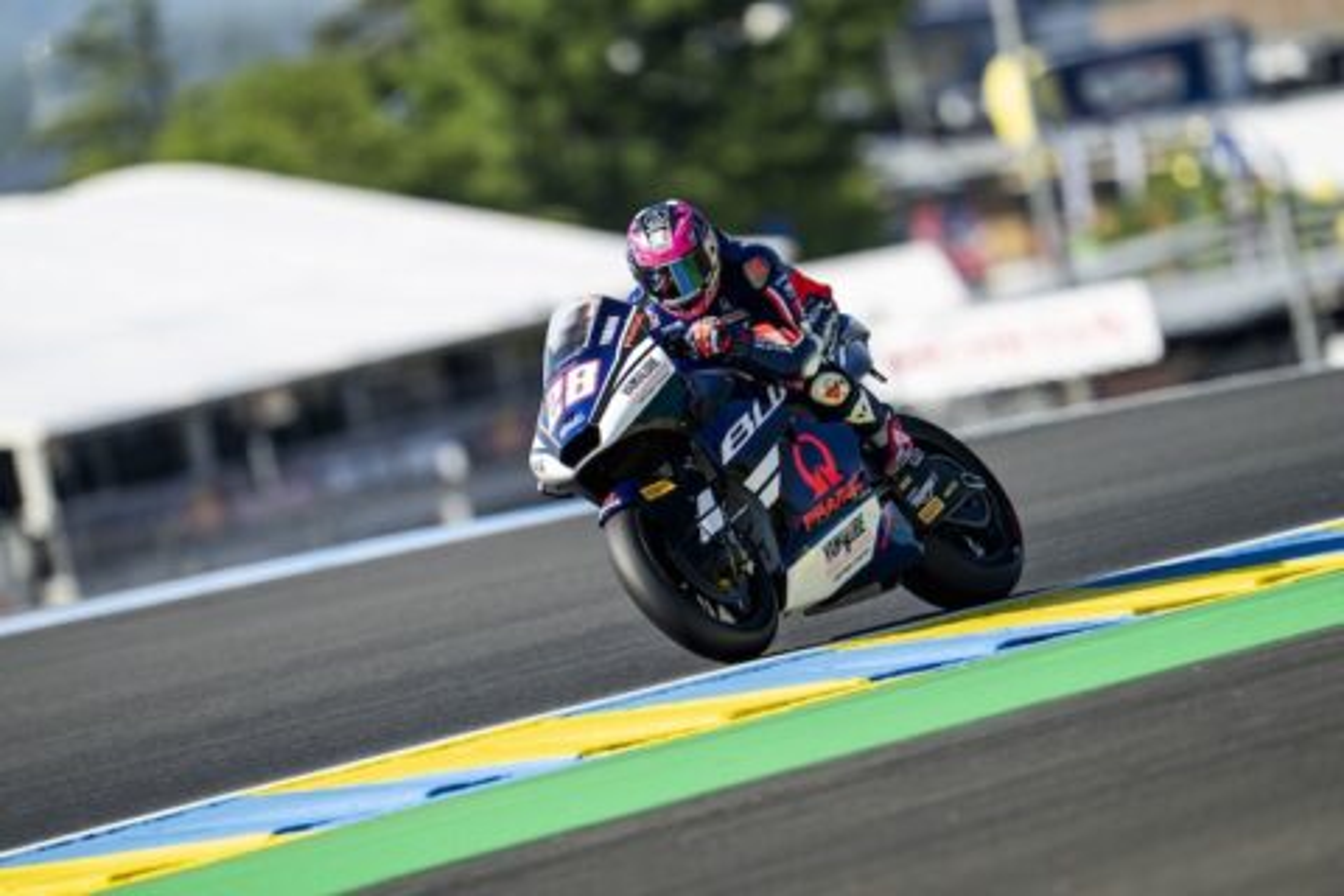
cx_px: 672
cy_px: 448
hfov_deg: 5.2
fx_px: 14932
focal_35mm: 400
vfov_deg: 3.4
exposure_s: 1/1250
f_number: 3.5
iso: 125
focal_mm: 400
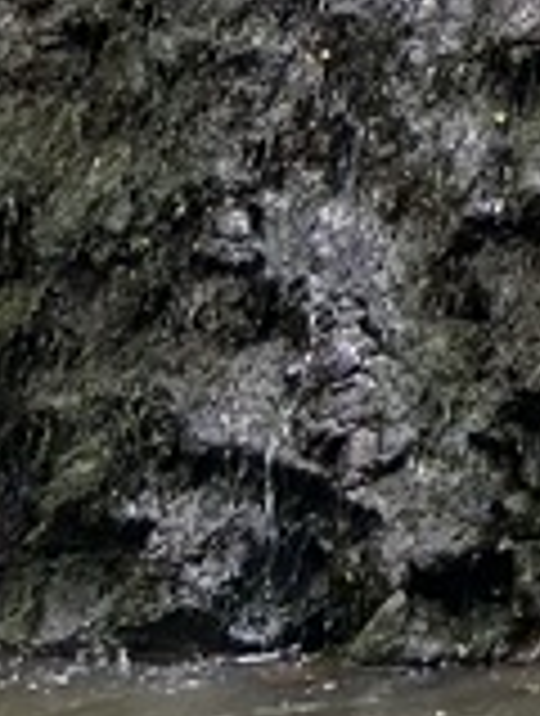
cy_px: -1099
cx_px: 1431
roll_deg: +0.3
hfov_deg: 8.0
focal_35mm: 167
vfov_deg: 10.1
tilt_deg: +18.8
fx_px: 3460
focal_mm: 4.25
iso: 64
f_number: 1.8
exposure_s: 1/121
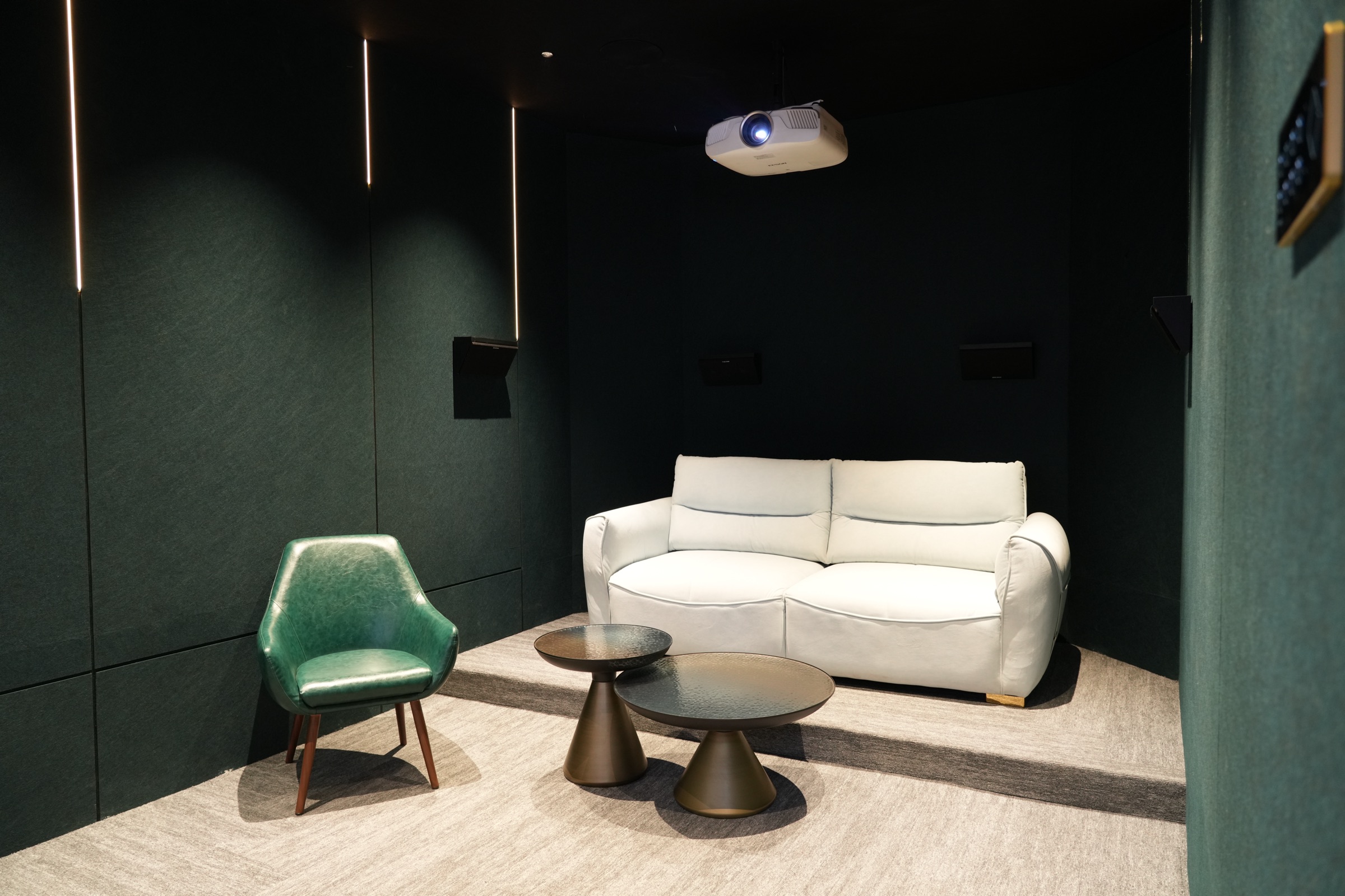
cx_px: 672
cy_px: 448
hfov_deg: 73.7
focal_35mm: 24
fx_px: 897
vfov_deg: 53.1
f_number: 4
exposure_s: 1/10
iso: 1000
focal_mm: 24
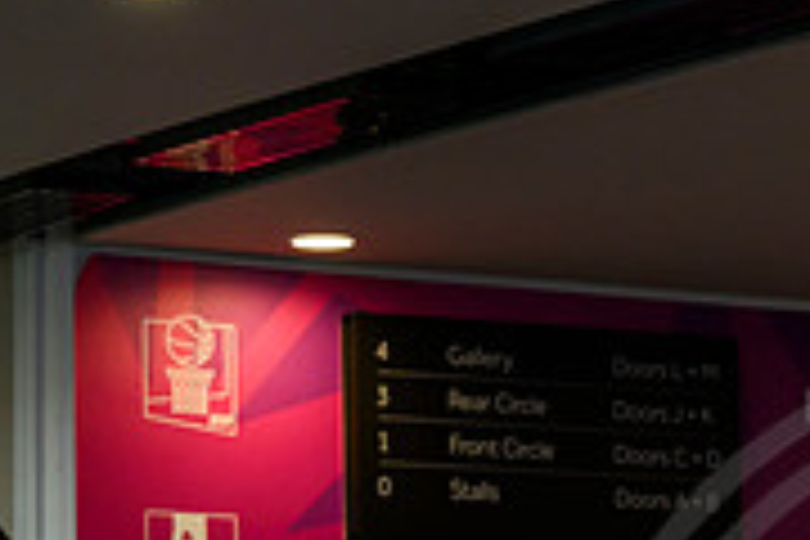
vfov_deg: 6.0
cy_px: 803
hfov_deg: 9.0
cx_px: 1035
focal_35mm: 225
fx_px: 5062
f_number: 3.2
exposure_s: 1/640
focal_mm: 70
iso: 2500
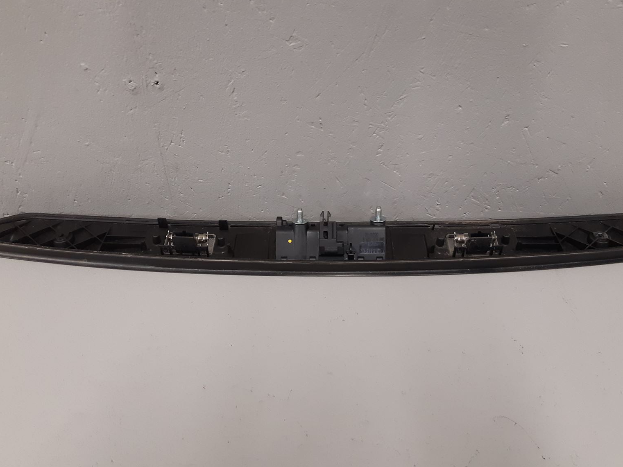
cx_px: 313
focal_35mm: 35
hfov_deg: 52.6
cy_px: 238
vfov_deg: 40.7
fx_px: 630
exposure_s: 1/50
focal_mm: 3.93
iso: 125
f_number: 1.7
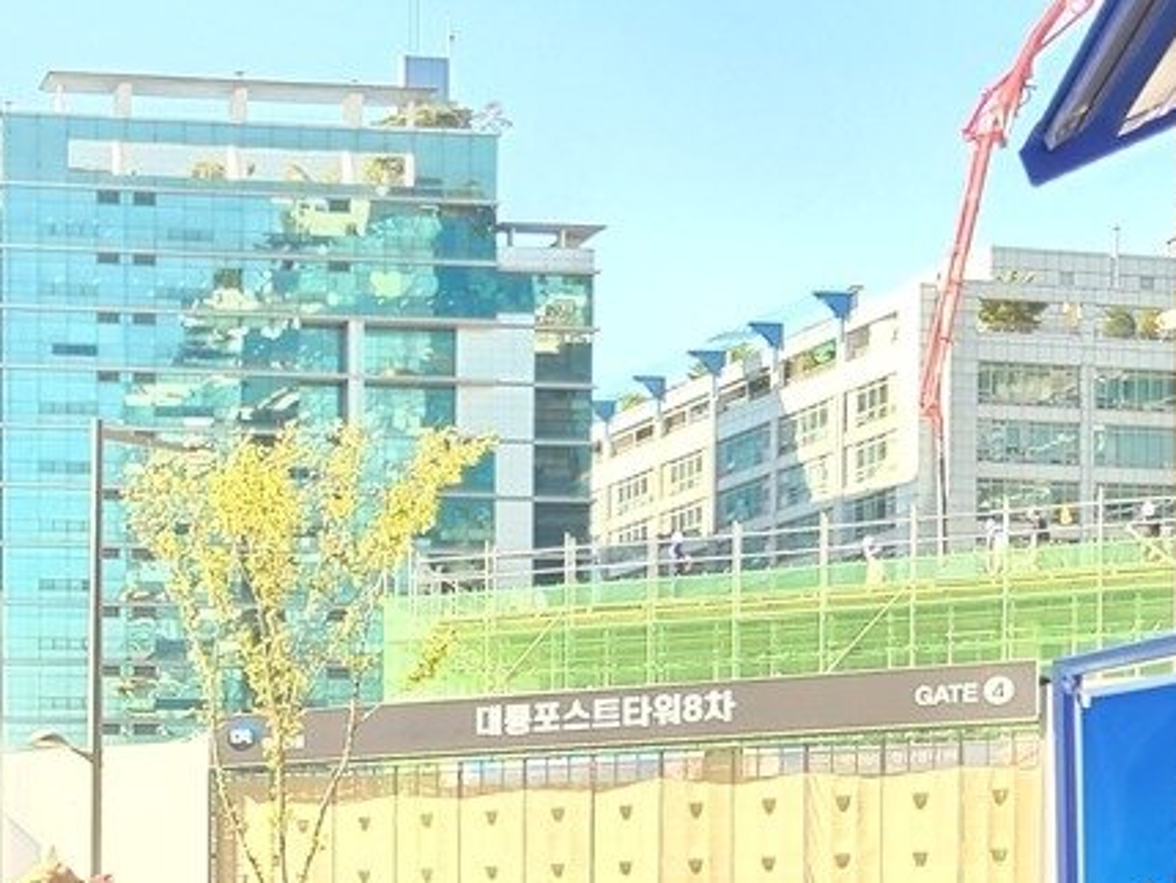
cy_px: 1042
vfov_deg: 18.7
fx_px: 2549
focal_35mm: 75
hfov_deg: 24.5
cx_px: -66
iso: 25
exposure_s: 1/120
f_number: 1.8
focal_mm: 5.4
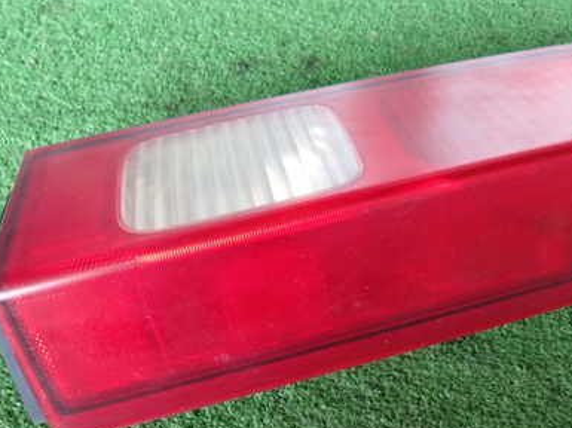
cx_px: 351
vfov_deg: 36.7
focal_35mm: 39
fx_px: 644
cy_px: 236
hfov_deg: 47.5
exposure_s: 1/60
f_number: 2
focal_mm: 4.5
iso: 160
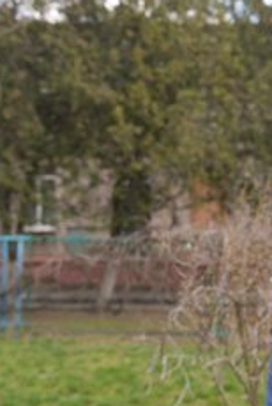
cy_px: 213
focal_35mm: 66
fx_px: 746
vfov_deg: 30.5
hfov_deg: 19.4
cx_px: 329
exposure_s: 1/160
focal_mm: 38
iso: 100
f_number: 4
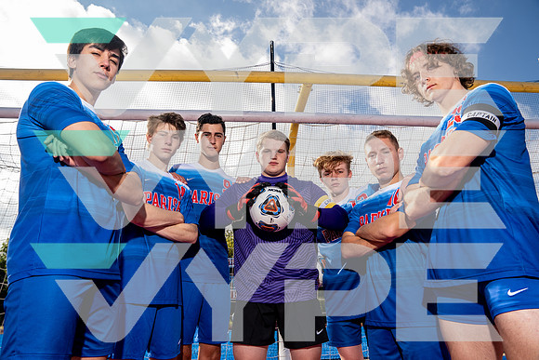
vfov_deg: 53.2
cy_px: 180
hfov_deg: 73.7
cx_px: 270
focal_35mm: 24
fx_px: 359
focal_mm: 24
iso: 100
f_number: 5.6
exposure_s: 1/250
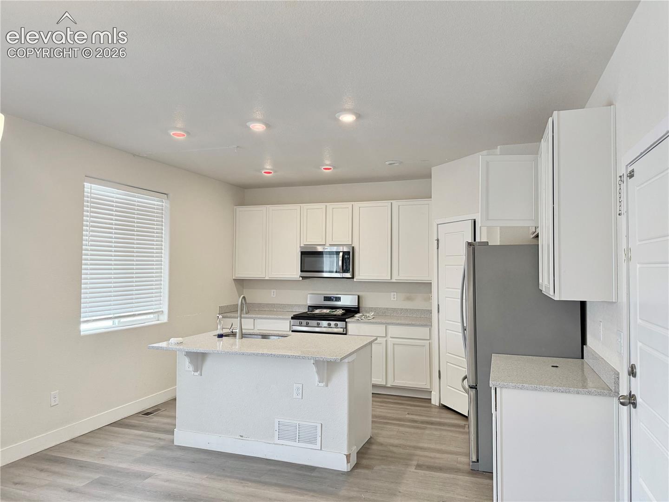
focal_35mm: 24
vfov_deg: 56.8
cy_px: 251
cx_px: 334
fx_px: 464
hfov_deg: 71.6
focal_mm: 6.76
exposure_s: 1/194
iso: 200
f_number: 1.78
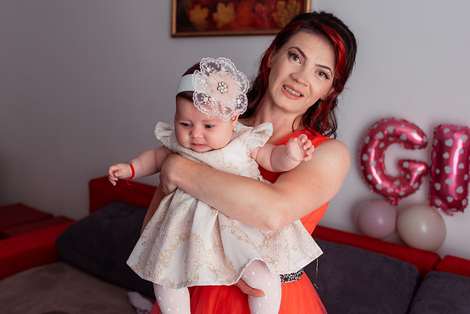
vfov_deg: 34.3
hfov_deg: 49.7
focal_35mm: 39
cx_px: 209
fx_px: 507
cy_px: 140
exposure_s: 1/250
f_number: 4
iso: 800
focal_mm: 35
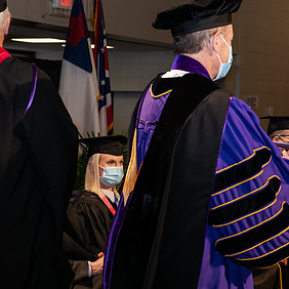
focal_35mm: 105
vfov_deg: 16.6
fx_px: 992
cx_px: 260
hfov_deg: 16.4
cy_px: 104
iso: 1600
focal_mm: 60
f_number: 6.3
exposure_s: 1/200
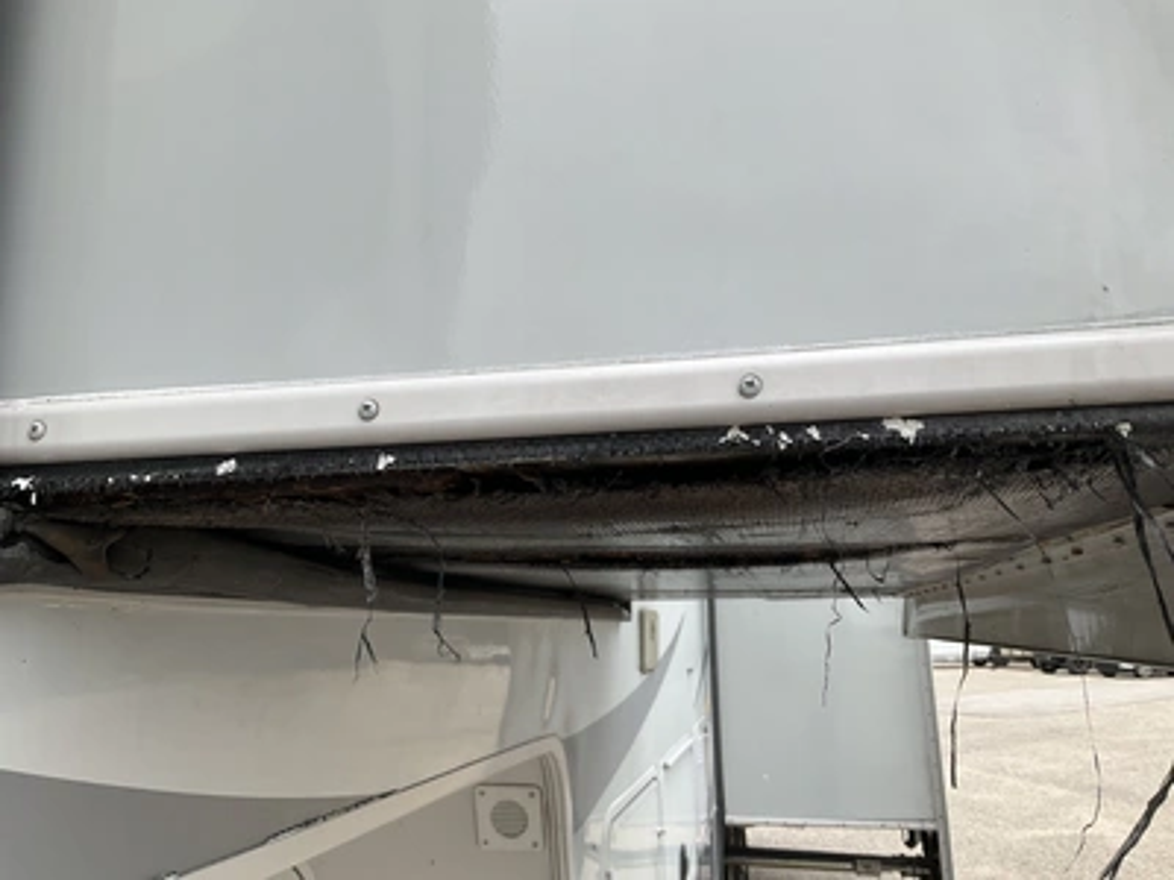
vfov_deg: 48.2
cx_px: 587
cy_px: 440
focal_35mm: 29
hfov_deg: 61.7
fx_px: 984
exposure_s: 1/365
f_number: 1.8
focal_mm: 3
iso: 25
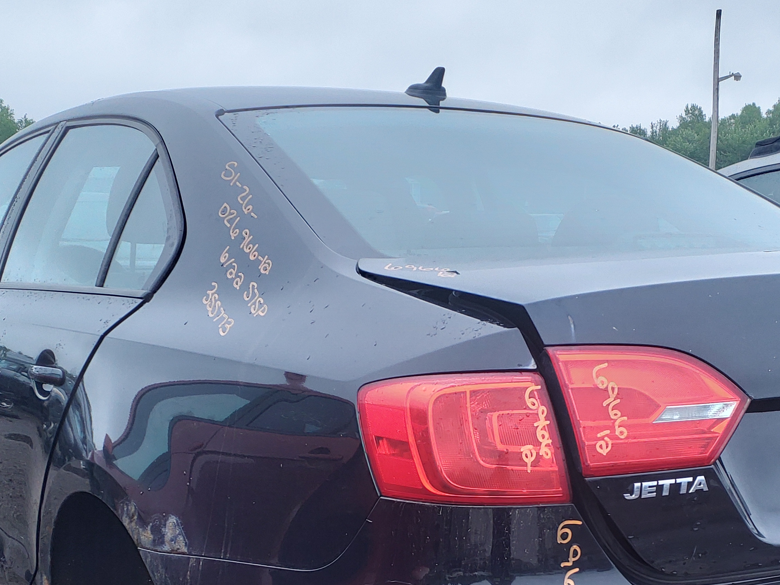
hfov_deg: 40.3
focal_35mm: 47
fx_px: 1059
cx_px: 468
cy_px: 522
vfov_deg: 29.6
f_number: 1.9
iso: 50
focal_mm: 3.58
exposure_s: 1/60
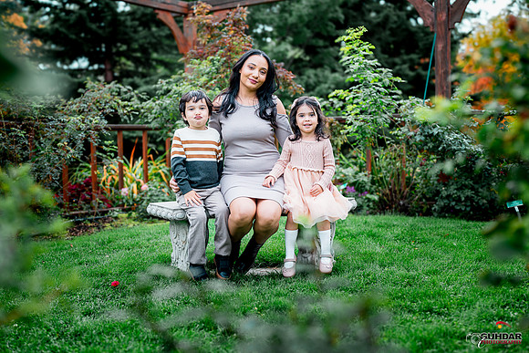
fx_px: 735
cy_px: 176
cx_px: 264
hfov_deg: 39.6
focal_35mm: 50
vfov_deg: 27.0
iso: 200
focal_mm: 50
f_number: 2
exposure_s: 1/800
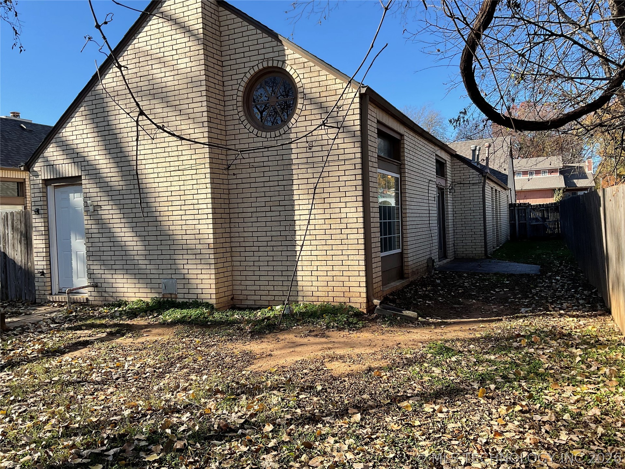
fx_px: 524
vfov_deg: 48.2
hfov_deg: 61.7
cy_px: 234
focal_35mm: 29
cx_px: 312
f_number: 1.8
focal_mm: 3
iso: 16
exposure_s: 1/944
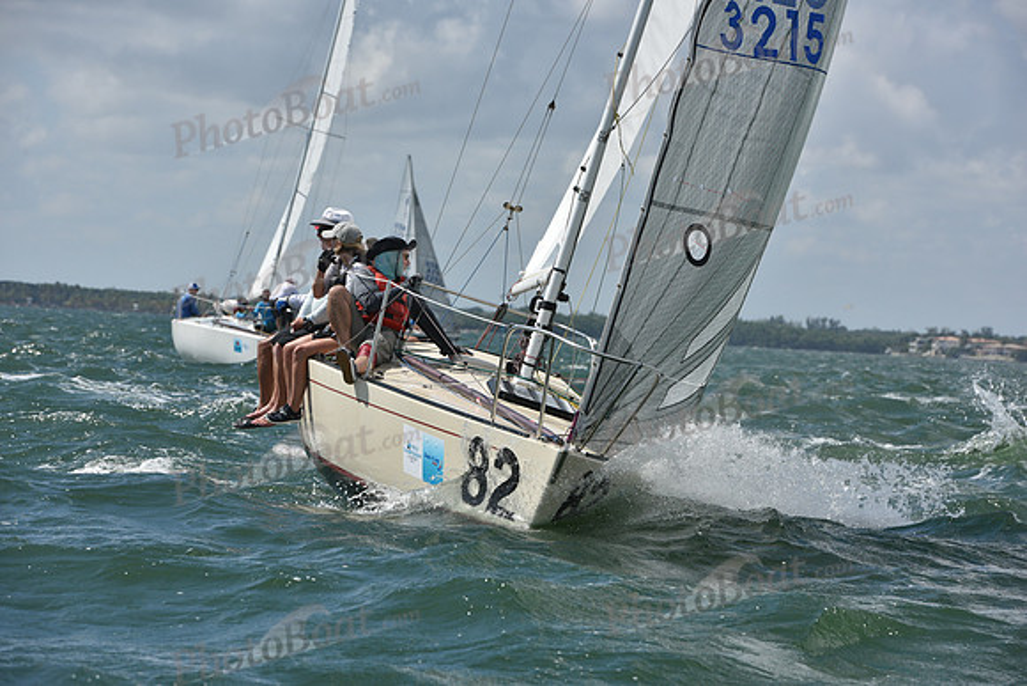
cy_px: 343
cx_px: 514
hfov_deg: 11.7
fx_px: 4993
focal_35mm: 175
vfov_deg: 7.9
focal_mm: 175
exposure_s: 1/1250
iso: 250
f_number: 9
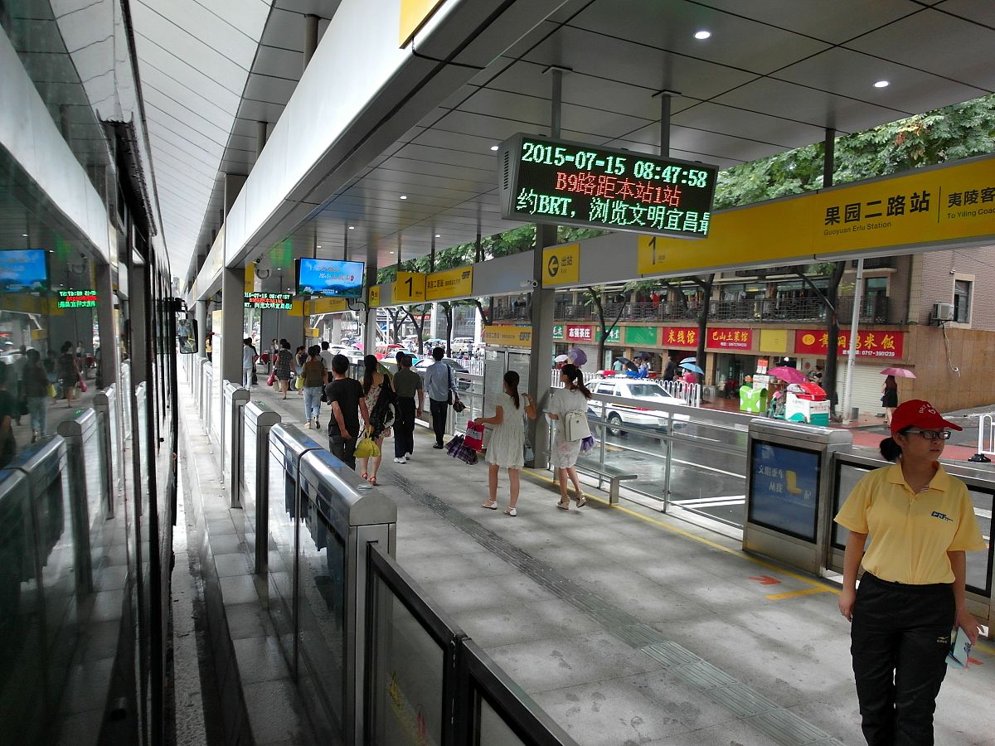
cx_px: 498
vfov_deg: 56.8
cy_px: 373
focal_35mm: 24
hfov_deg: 71.6
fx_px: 690
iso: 200
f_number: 1.4
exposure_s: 1/350
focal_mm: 5.2
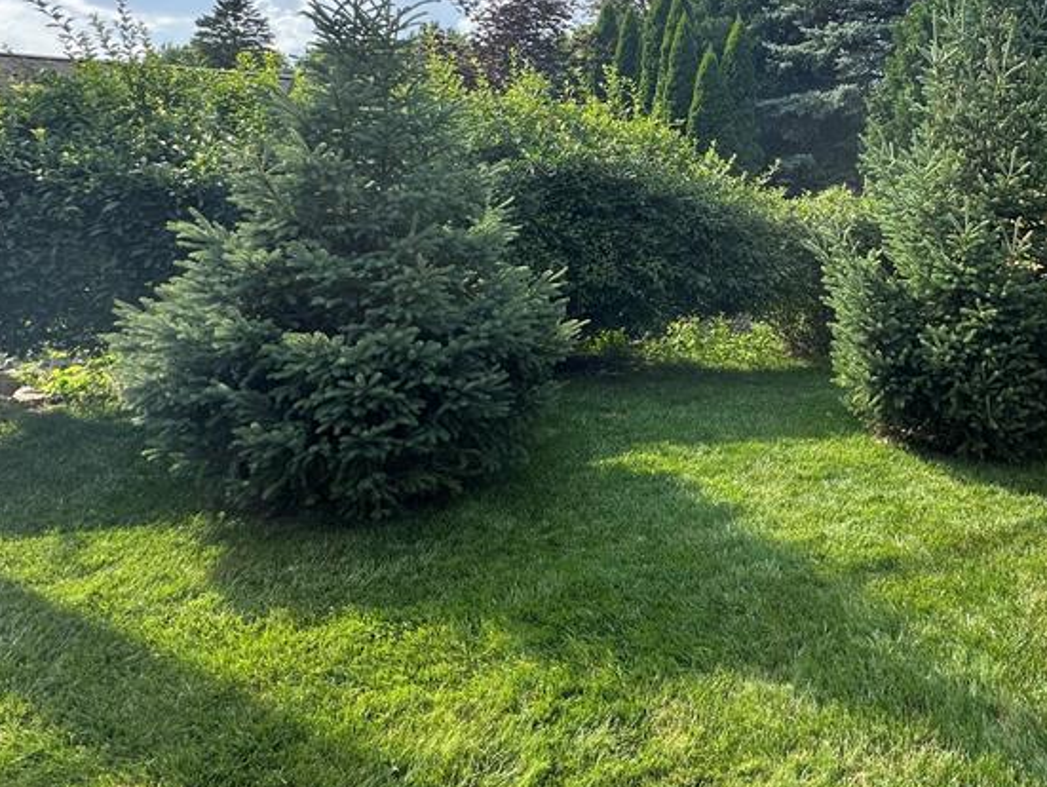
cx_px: 783
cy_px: 175
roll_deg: -2.8
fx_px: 787
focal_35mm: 26
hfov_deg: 63.4
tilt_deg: +1.0
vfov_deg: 50.4
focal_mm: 2.22
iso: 40
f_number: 2.2
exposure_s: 1/812
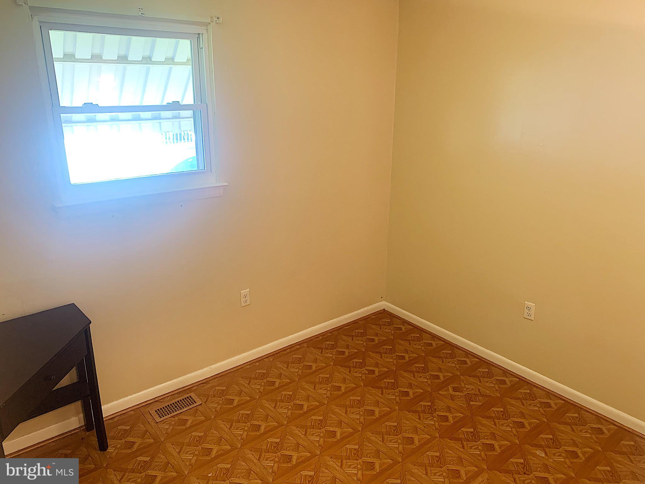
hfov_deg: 67.3
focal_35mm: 26
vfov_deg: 53.1
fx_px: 484
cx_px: 322
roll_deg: -0.8
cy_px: 242
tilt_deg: -17.6
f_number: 1.8
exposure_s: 1/60
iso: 250
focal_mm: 4.25
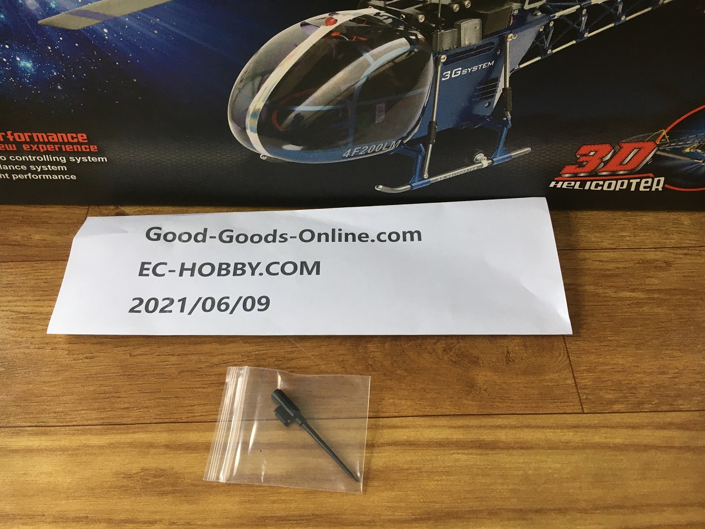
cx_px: 352
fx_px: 591
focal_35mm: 29
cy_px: 264
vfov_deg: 48.2
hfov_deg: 61.7
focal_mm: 4.15
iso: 80
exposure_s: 1/33
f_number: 2.2
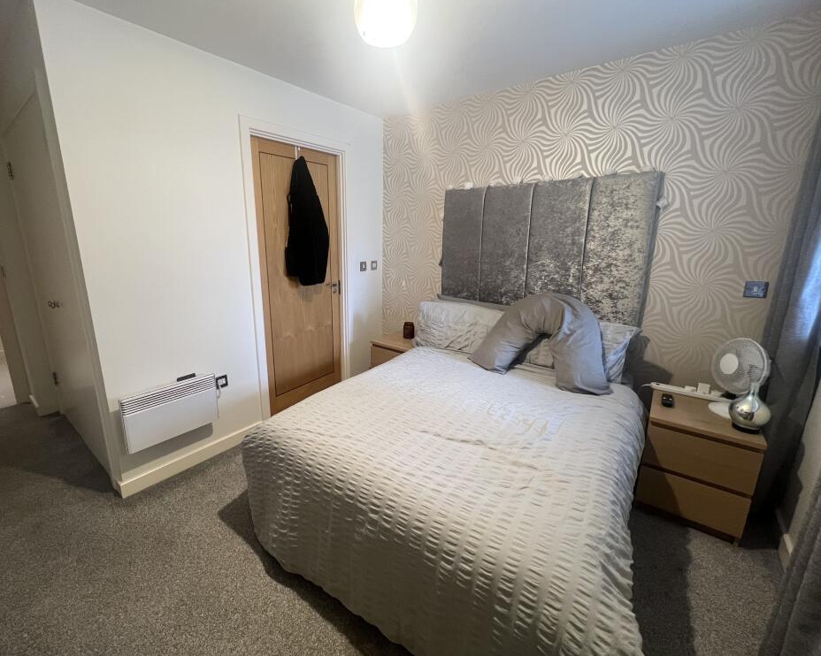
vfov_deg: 87.9
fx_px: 340
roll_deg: -0.2
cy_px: 321
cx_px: 375
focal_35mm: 14
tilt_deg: -13.2
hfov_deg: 100.5
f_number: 1.8
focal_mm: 1.57
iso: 200
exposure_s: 1/50
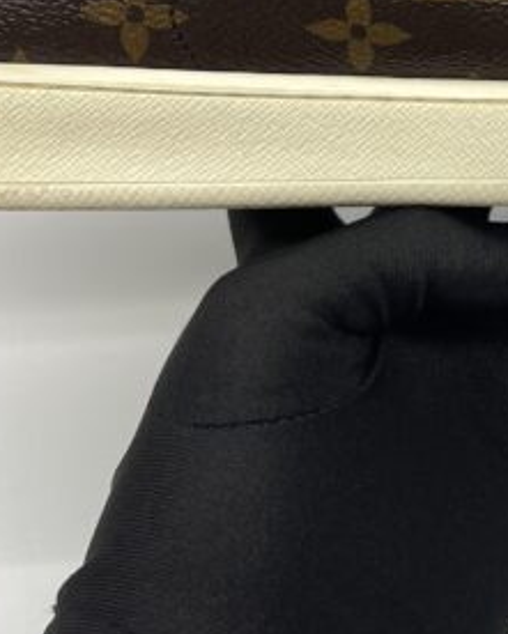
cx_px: 522
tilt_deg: -42.3
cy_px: -101
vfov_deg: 19.3
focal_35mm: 94
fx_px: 1766
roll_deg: +0.8
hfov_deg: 16.0
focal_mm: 5.7
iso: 32
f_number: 1.5
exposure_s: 1/125
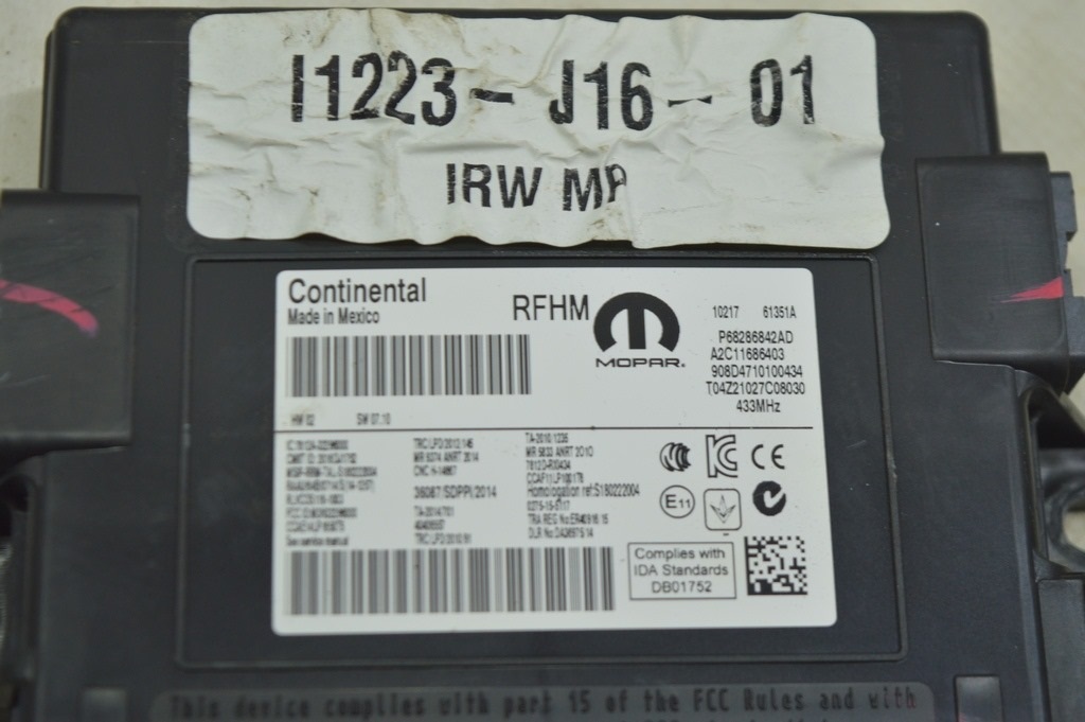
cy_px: 361
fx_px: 2484
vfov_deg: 16.5
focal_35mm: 82
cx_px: 542
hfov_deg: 24.6
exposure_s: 1/40
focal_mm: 55
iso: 400
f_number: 5.6
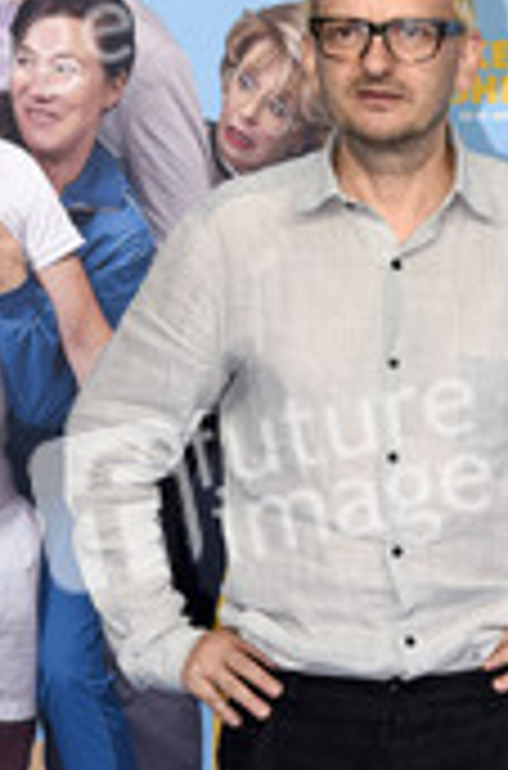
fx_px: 2896
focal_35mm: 136
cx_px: 391
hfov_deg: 10.0
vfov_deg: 14.9
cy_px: 711
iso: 500
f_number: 6.3
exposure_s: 1/160
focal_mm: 58
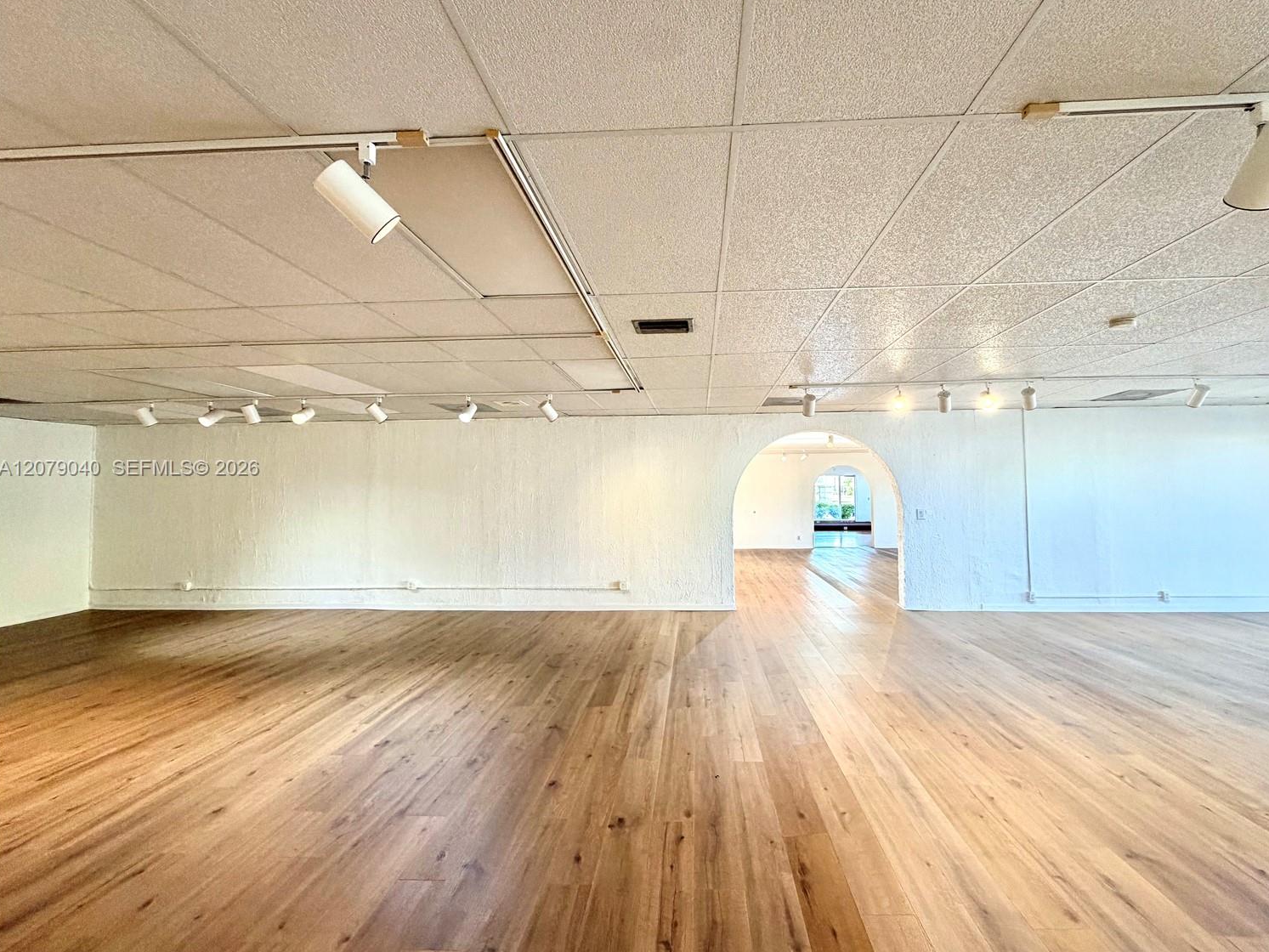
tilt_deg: +2.2
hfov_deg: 98.0
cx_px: 674
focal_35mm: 15
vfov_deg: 81.7
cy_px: 469
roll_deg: +0.9
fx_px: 550
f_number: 2.2
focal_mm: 2.22
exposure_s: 1/120
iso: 250
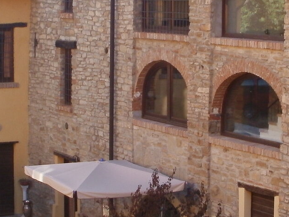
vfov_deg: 12.6
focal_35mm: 118
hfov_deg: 16.7
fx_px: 985
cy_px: 108
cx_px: 160
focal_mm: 6.3
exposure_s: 1/80
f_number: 5.6
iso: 100
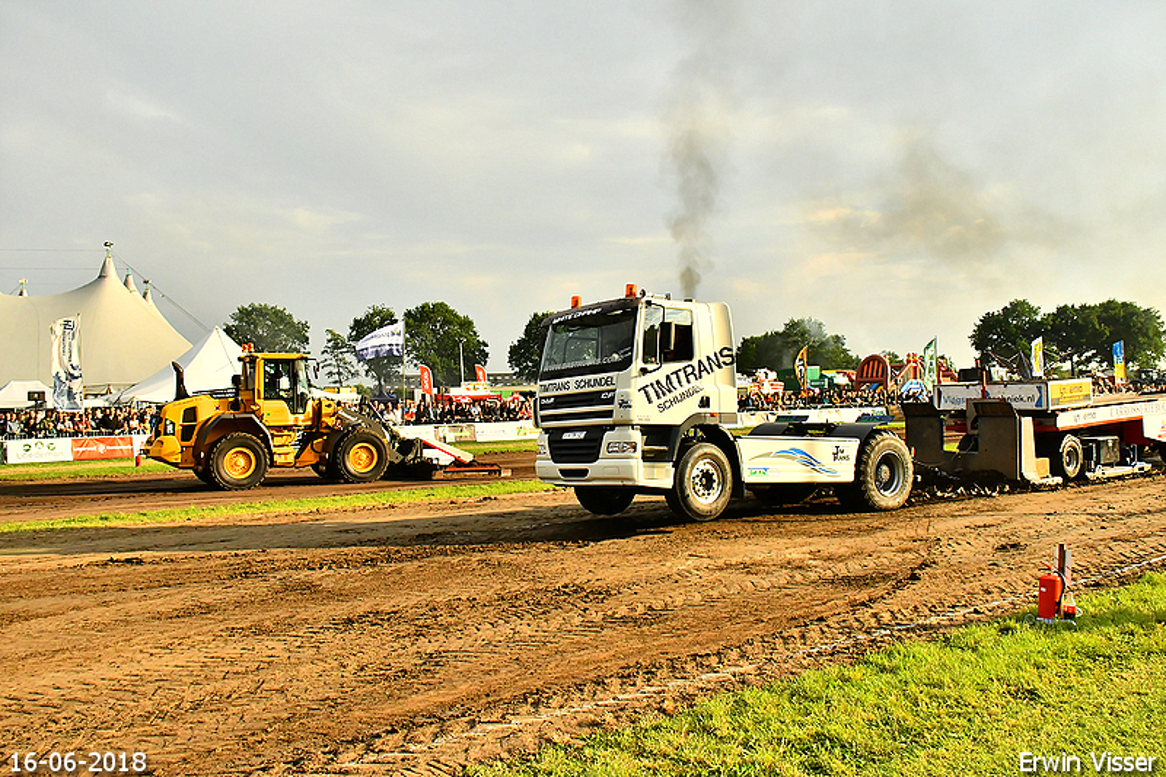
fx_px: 1069
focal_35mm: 33
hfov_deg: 57.2
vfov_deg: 40.0
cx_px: 583
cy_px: 388
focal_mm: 22
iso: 1250
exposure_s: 1/6400
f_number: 5.6
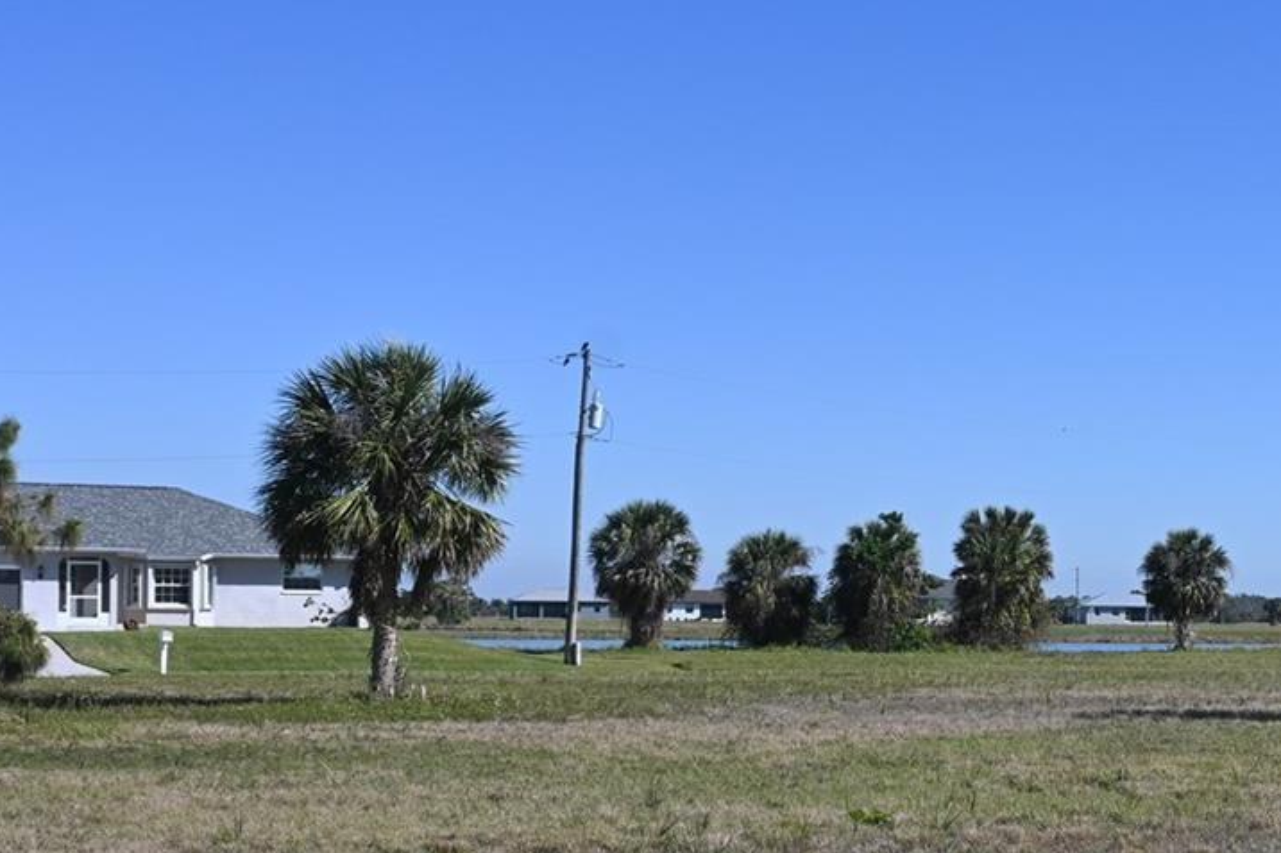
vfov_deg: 17.6
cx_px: 1394
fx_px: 2743
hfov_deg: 24.6
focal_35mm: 77
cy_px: 606
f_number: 7.1
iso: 100
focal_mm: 23
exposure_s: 1/400
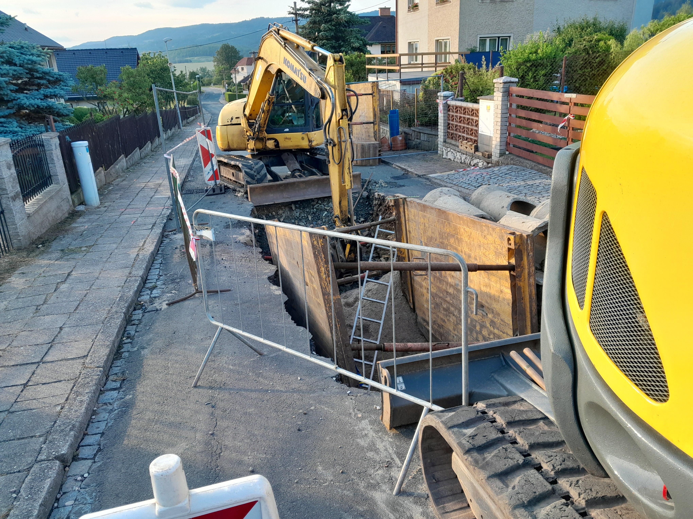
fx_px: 541
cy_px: 260
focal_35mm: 27
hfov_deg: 65.3
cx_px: 346
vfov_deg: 51.4
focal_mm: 4
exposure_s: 1/50
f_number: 1.8
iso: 40
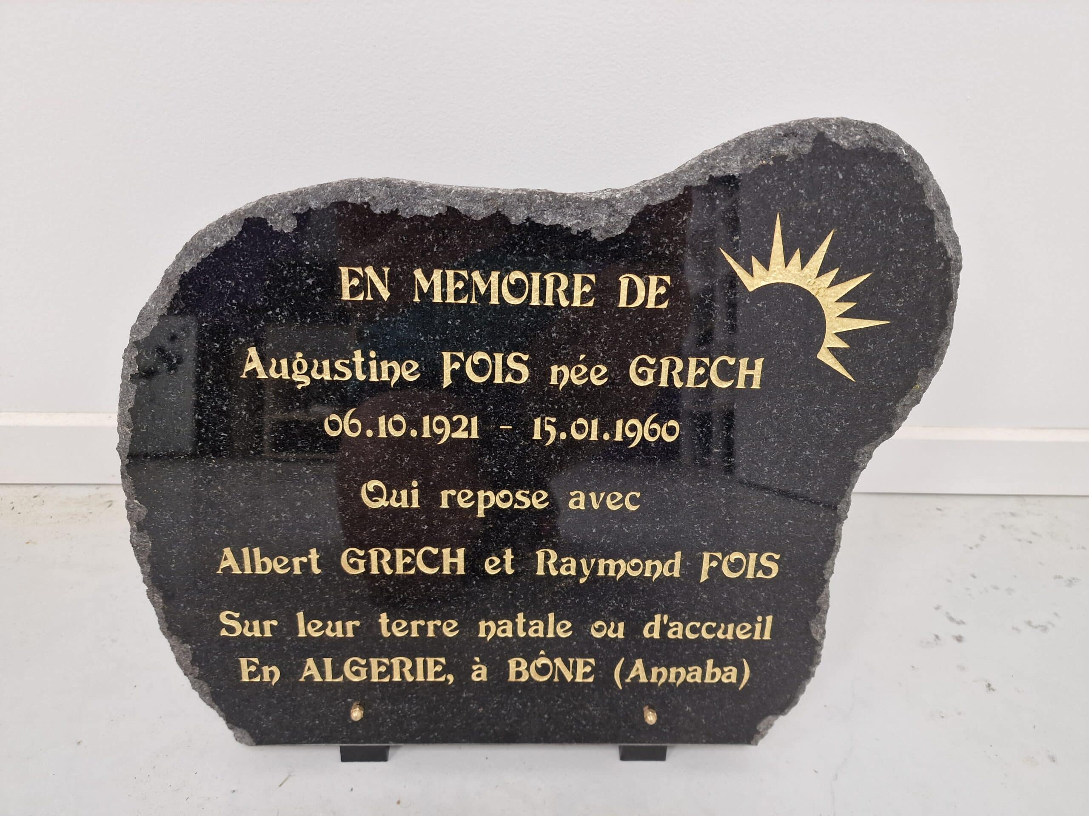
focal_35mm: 23
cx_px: 544
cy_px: 408
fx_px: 724
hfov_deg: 73.9
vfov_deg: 58.9
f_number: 1.8
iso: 160
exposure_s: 1/100
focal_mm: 6.4
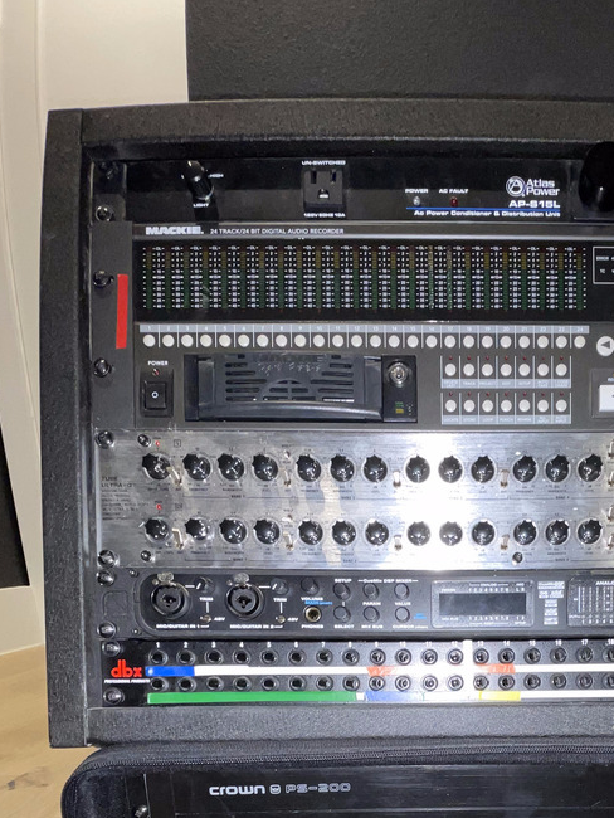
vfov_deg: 62.6
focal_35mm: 24
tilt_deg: -14.7
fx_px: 567
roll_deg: +1.1
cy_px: 702
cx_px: 459
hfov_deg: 54.3
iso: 50
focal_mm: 1.55
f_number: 2.4
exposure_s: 1/16
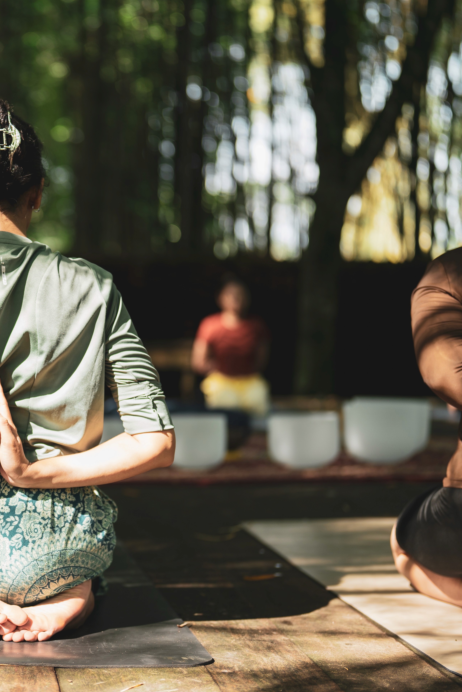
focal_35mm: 78
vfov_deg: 26.0
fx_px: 1501
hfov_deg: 17.1
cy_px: 343
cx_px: -9
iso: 100
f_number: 1.4
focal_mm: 50
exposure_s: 1/250
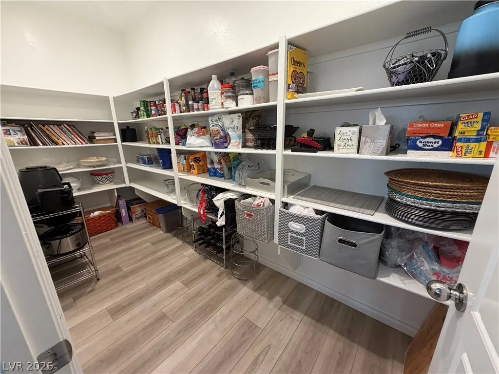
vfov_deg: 85.7
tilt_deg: -16.0
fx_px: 202
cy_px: 187
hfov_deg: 102.1
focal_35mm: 14
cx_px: 250
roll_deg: +0.7
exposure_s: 1/60
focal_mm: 2.22
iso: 320
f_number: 2.2
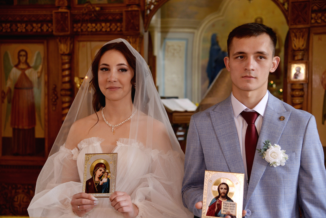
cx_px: 163
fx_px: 525
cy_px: 109
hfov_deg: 34.5
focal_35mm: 58
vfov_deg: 23.4
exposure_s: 1/125
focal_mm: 58
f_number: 4
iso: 640
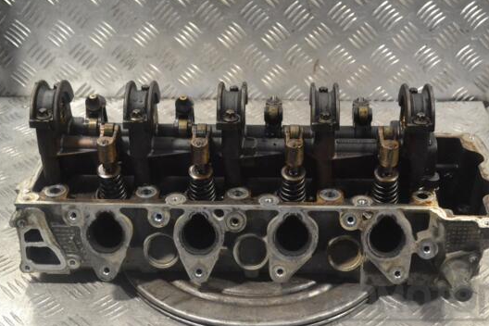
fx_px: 788
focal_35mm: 58
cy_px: 175
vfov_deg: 23.4
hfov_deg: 34.5
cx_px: 264
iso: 3200
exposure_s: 1/250
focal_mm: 34
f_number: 8
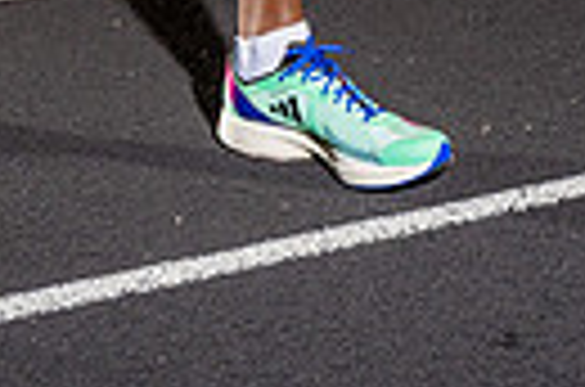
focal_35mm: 111
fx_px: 1799
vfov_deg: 10.3
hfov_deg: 18.1
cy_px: -608
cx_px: 22
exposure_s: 1/250
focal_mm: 32
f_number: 4
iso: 800
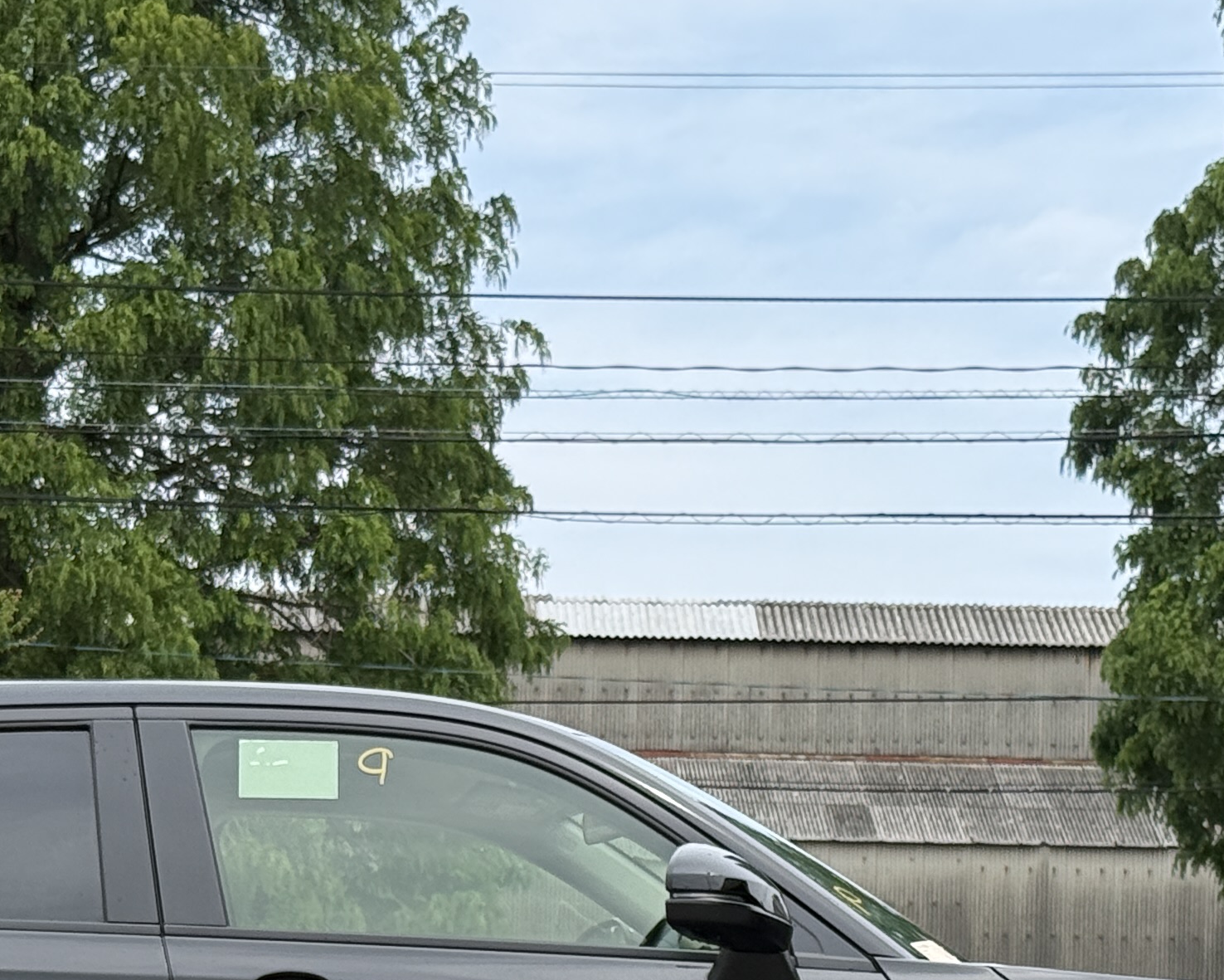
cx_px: 279
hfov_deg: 15.0
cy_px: 1059
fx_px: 4637
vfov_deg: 11.9
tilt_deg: +1.9
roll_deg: -1.5
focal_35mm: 128
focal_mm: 6.76
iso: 80
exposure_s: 1/2494
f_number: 1.78
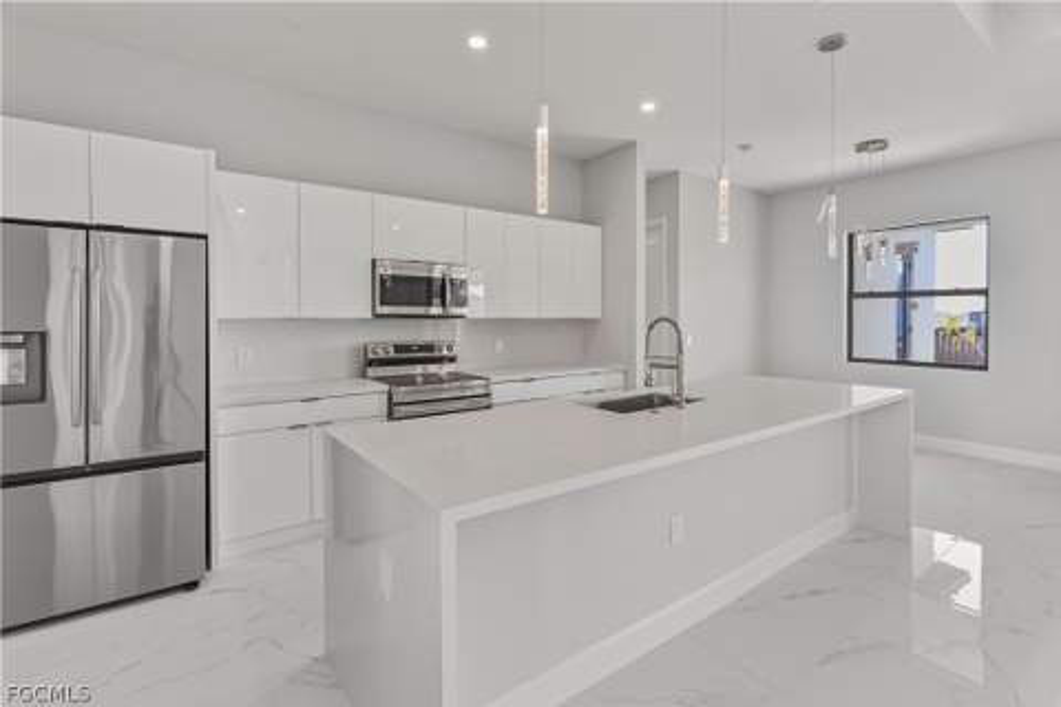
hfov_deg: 96.7
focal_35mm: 16
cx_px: 530
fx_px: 472
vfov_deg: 73.7
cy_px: 354
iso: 400
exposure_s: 1/30
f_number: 9
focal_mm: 16
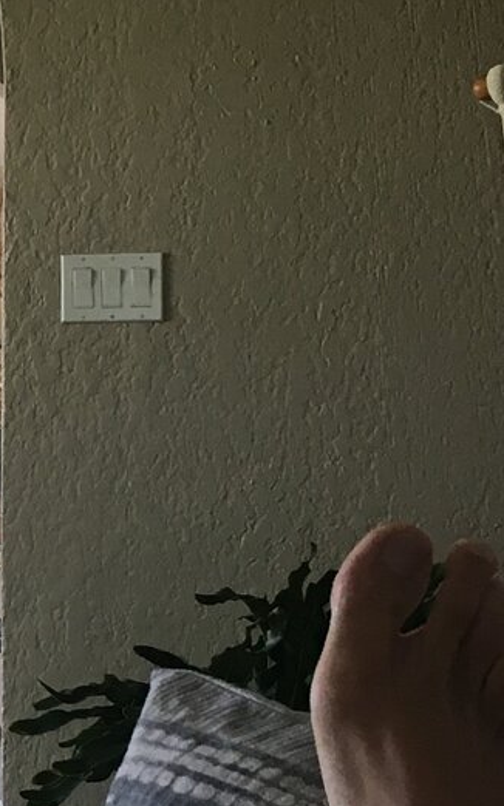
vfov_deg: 18.4
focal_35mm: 113
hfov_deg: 10.5
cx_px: -560
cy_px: 380
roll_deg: -1.0
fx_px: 2485
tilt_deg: +4.8
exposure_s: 1/30
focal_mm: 4.15
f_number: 2.2
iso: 25
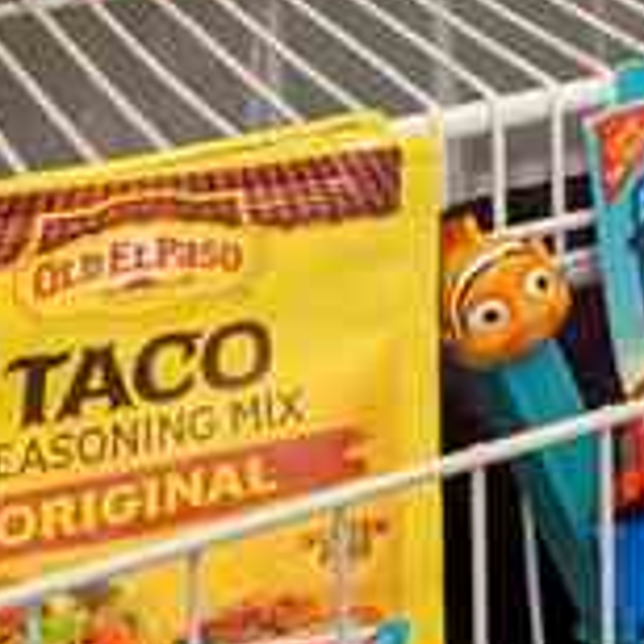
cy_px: -755
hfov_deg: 10.2
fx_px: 2378
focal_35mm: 113
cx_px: 2049
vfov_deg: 12.9
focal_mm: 16
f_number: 9
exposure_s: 1/5
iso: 640
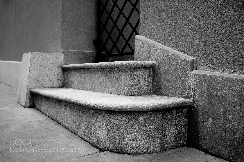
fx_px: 213
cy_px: 81
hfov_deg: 59.5
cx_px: 122
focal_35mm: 32
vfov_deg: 41.7
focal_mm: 21
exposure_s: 1/200
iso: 200
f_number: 5.6
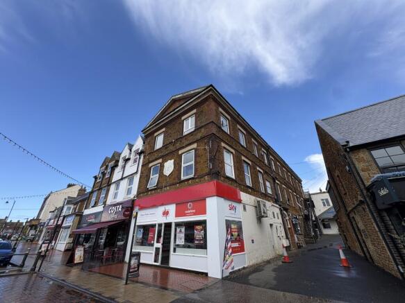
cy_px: 152
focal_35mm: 14
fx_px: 164
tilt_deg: +28.5
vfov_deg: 85.7
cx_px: 202
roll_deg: +1.0
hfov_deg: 102.1
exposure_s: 1/693
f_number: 2.2
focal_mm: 2.22
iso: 40
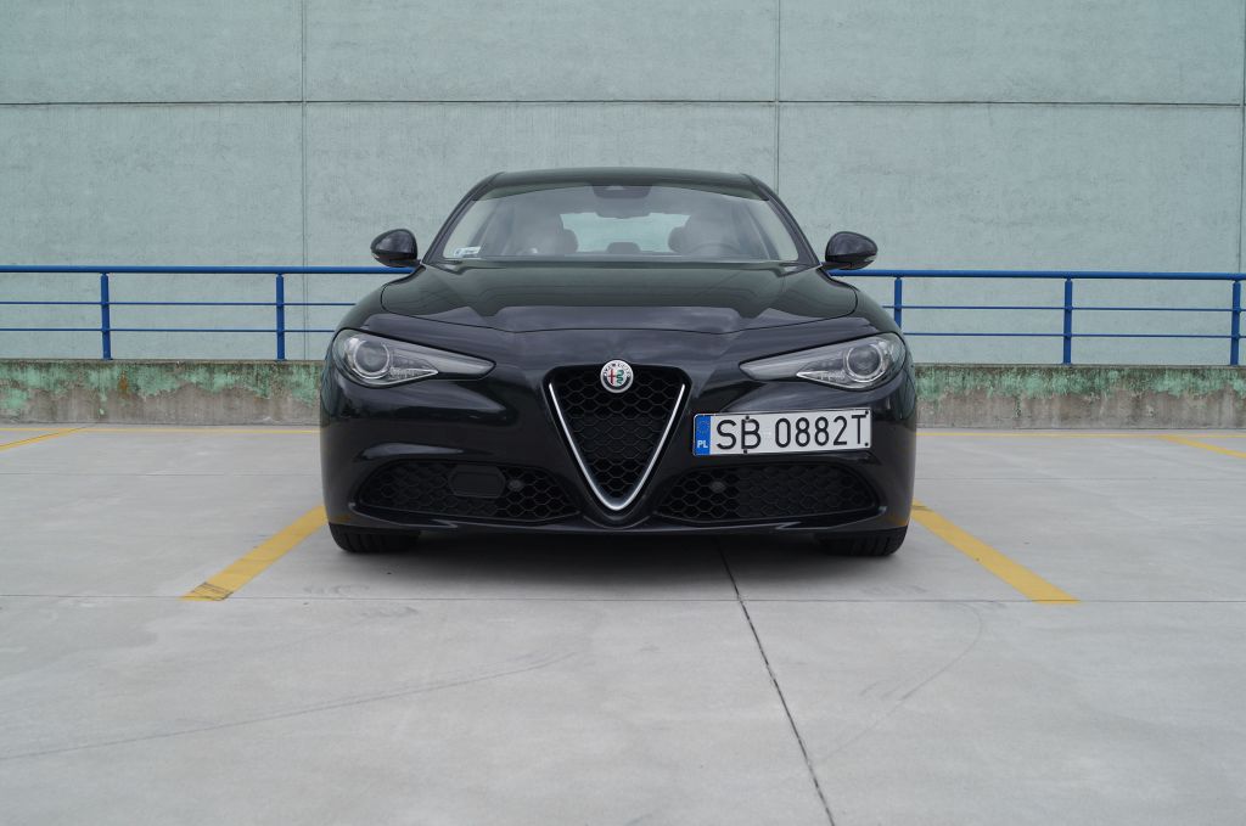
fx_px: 1348
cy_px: 413
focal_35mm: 39
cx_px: 623
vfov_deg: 34.1
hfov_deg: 49.6
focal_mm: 26
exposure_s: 1/125
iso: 100
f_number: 6.3
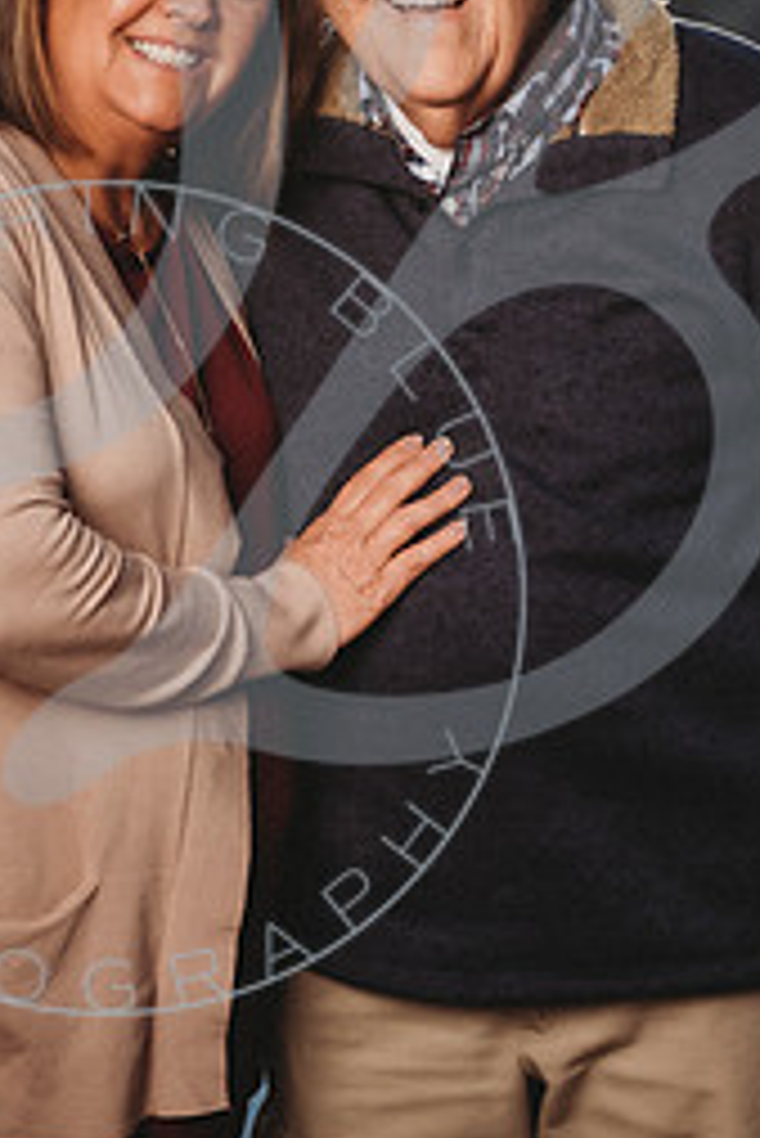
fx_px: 2814
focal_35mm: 89
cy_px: 256
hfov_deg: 15.4
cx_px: 310
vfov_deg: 22.6
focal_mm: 50
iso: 200
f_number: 2.8
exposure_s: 1/400
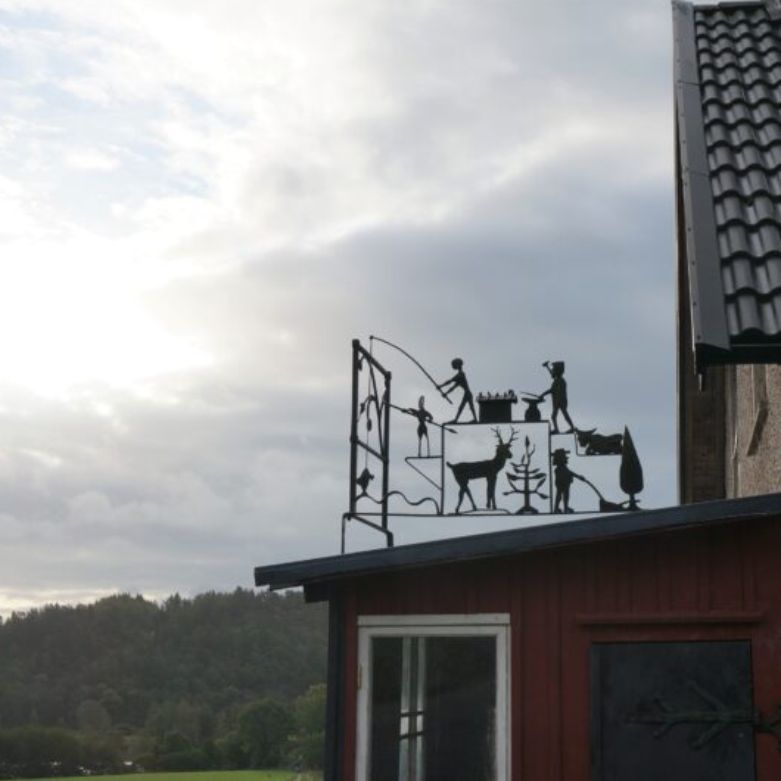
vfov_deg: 34.0
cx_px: 569
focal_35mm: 50
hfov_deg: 33.5
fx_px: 1276
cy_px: 390
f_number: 8
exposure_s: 1/320
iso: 100
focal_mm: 26
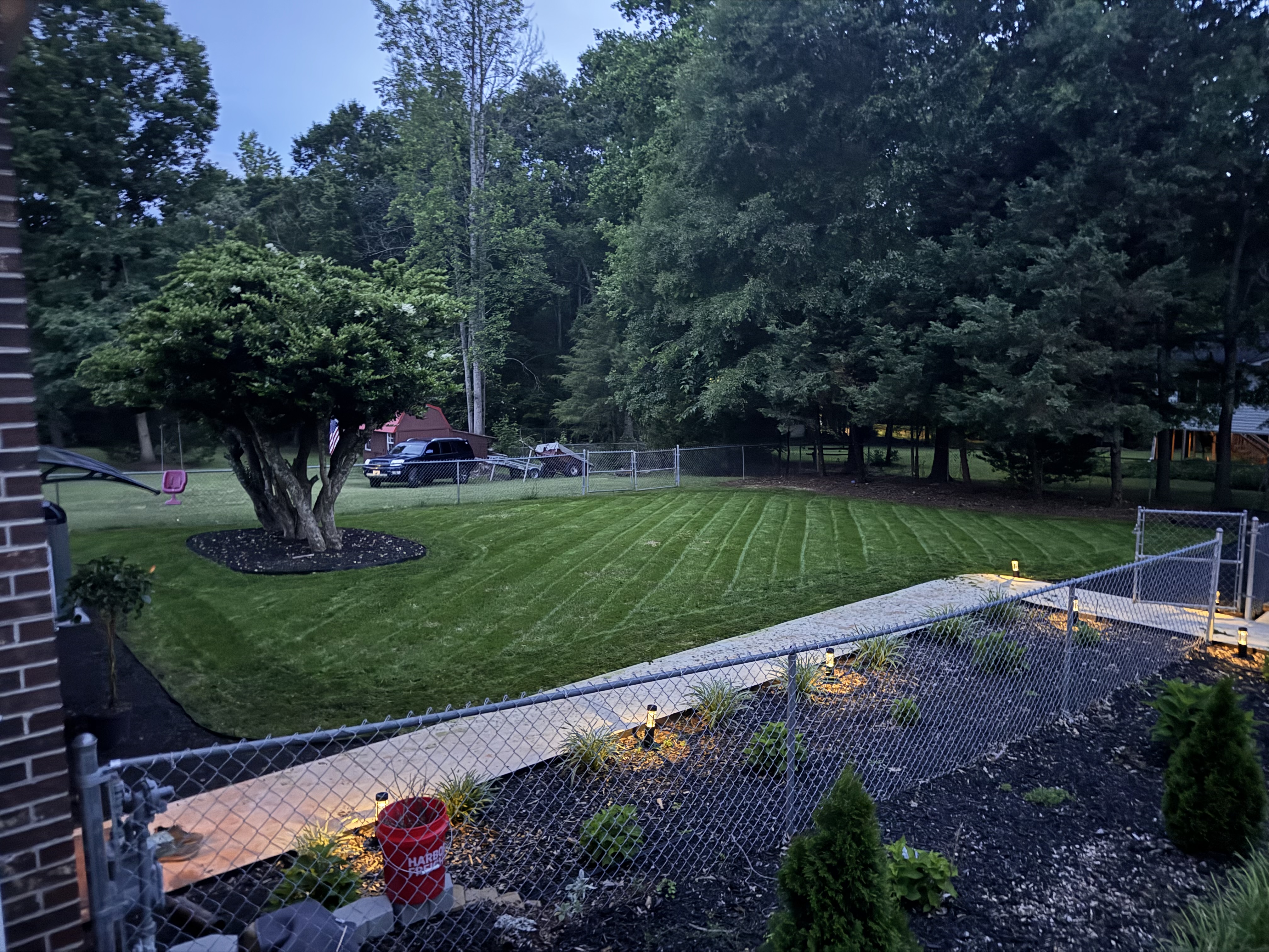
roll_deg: -0.7
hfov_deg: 71.6
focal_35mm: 24
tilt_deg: -8.5
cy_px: 476
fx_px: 880
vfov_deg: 56.8
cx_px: 634
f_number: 1.78
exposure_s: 1/9
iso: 2500
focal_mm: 6.76
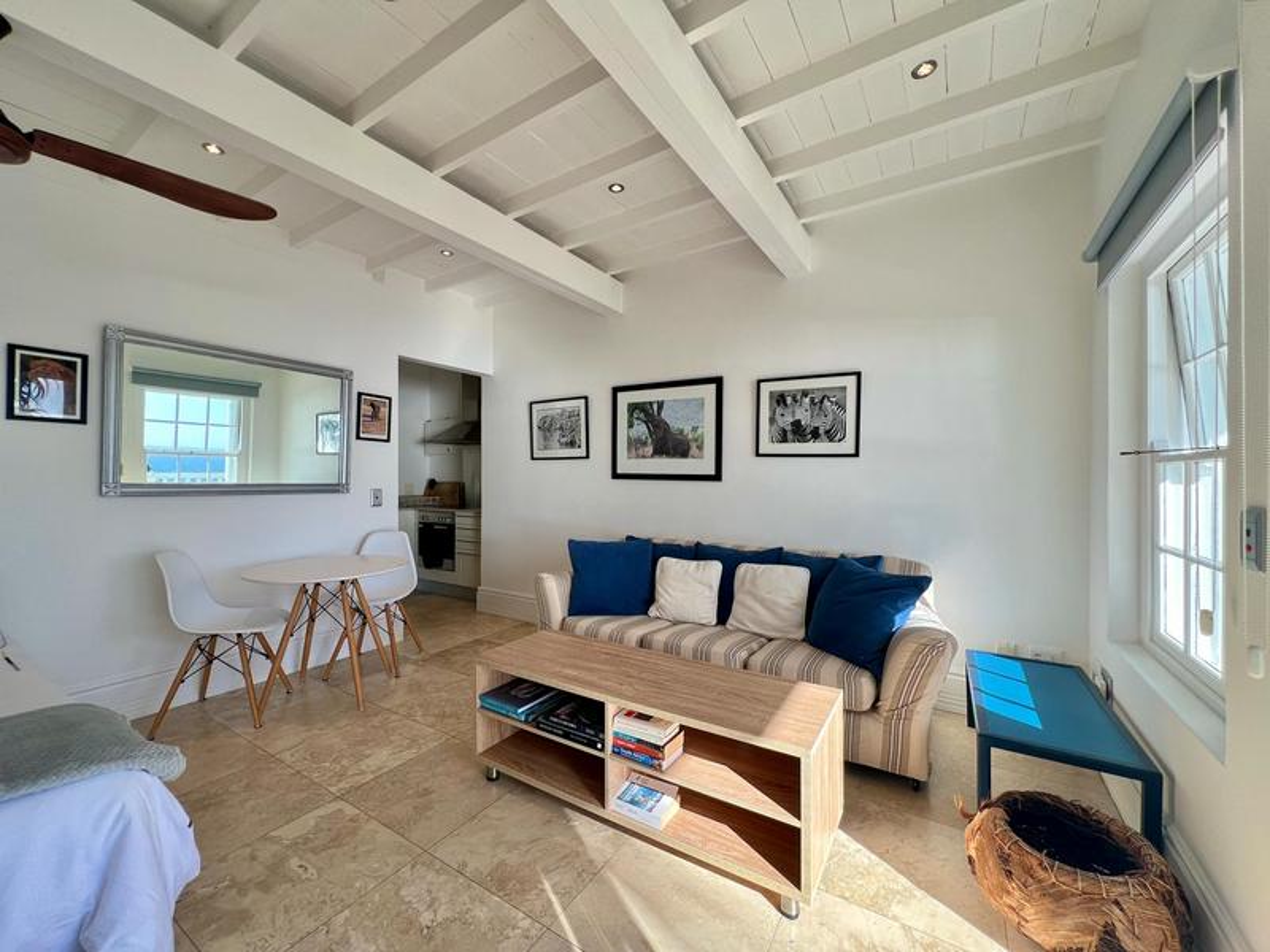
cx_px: 635
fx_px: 477
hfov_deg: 106.2
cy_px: 476
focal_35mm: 13
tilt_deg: -0.6
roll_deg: +0.2
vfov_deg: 89.9
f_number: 1.8
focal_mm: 1.57
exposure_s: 1/203
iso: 32
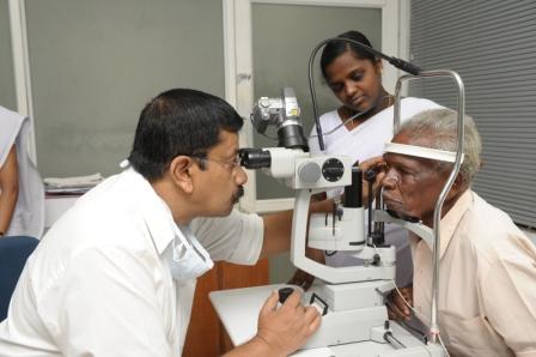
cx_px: 268
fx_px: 521
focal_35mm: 35
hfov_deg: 54.5
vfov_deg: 37.8
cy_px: 178
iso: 500
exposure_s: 1/125
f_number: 5.6
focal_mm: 35
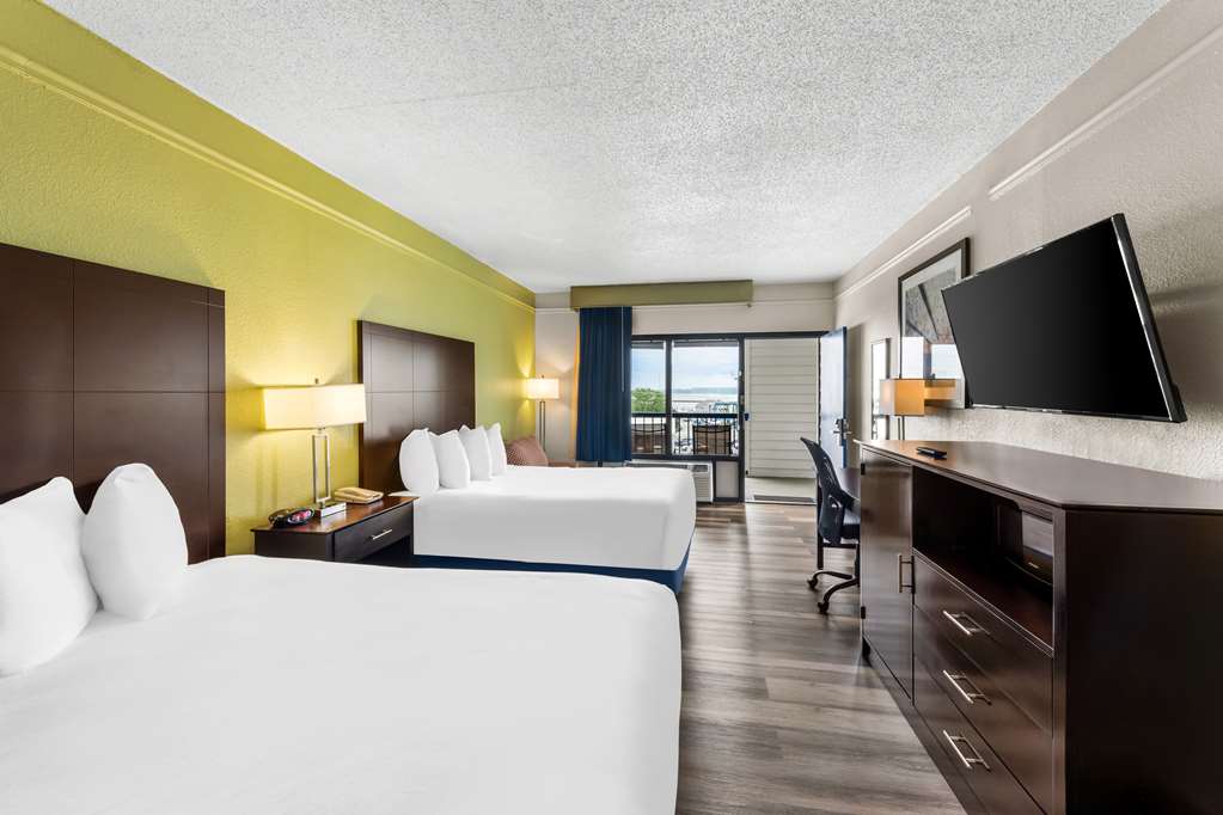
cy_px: 408
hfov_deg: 104.3
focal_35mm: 14
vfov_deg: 81.2
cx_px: 612
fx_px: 476
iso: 400
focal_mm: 14
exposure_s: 1/1.67
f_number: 11
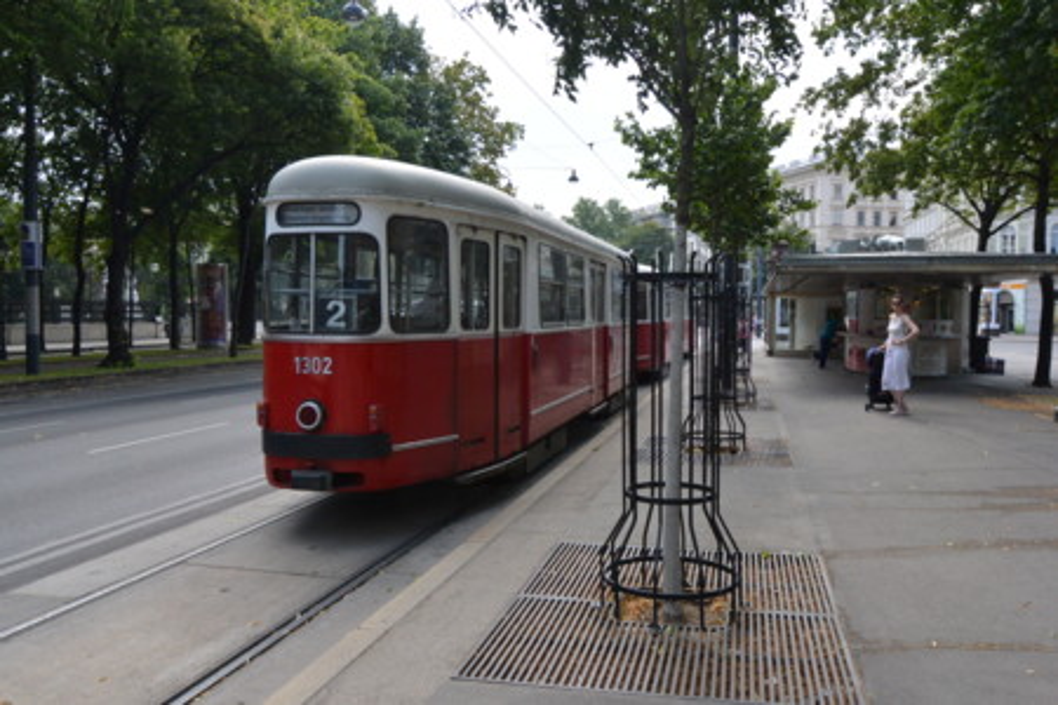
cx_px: 529
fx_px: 852
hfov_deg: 63.7
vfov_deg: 45.0
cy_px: 352
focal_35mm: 29
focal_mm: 10.9
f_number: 5.6
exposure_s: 1/250
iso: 160
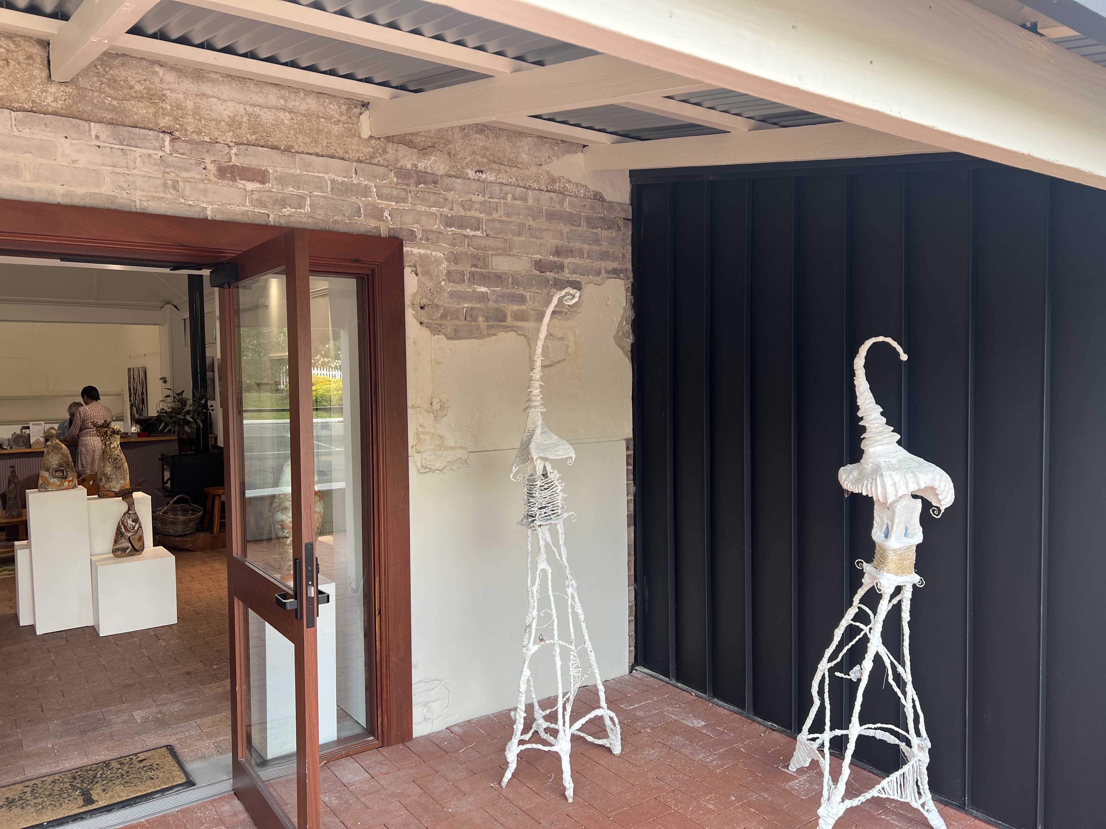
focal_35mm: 26
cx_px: 553
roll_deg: +0.8
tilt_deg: -2.1
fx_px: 831
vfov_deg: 53.1
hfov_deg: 67.3
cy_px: 414
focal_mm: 5.7
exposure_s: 1/155
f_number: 1.5
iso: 40
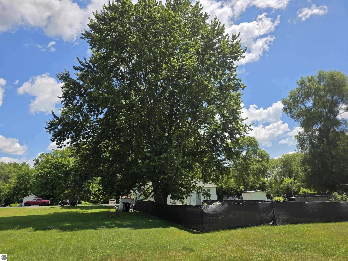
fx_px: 231
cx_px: 174
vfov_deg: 58.9
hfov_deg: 73.9
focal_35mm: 23
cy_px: 130
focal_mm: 6.3
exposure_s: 1/6150
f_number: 1.7
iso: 80
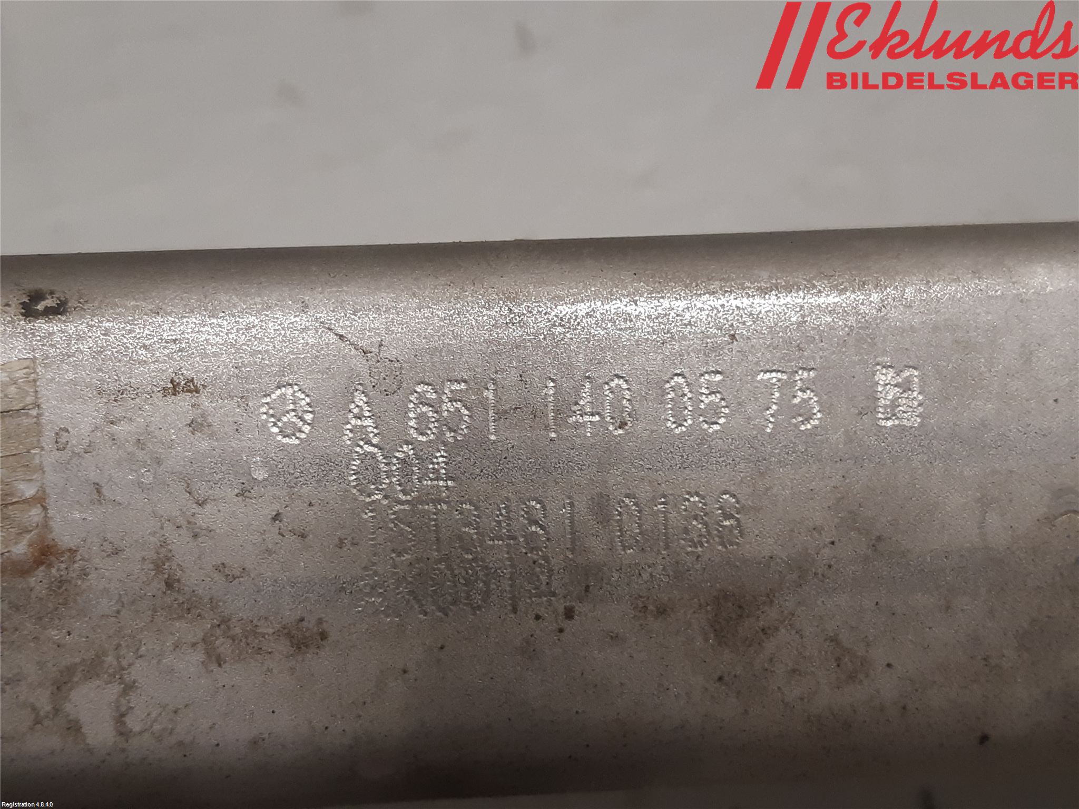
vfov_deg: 53.1
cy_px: 404
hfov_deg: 67.3
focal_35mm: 26
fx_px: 810
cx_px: 540
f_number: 1.7
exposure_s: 1/50
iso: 100
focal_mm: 3.93
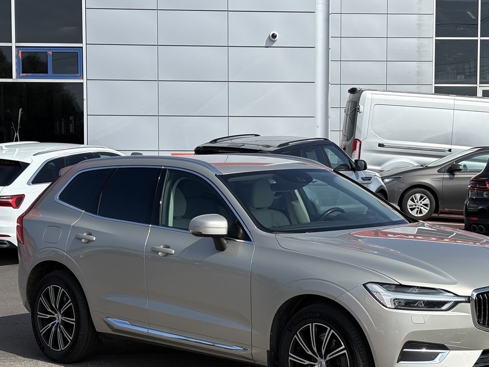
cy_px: 221
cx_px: 288
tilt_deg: -3.6
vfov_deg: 18.2
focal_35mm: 81
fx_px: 1144
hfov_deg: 24.1
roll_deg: +0.4
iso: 32
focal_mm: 5.96
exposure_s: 1/4630
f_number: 1.6
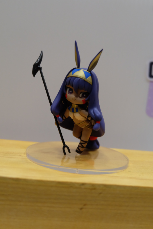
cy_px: 114
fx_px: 281
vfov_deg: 44.5
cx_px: 76
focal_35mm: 44
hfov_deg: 30.5
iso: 2500
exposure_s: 1/125
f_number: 4.7
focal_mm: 29.5
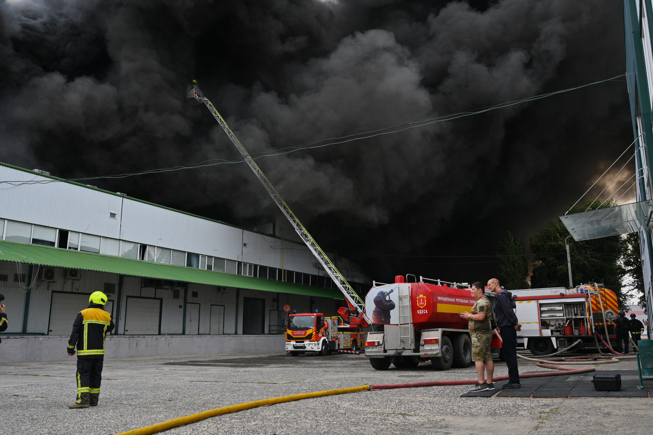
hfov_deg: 61.1
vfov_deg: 42.9
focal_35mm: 30
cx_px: 326
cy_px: 218
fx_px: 553
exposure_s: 1/3200
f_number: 7.1
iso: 1600
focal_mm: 30.5
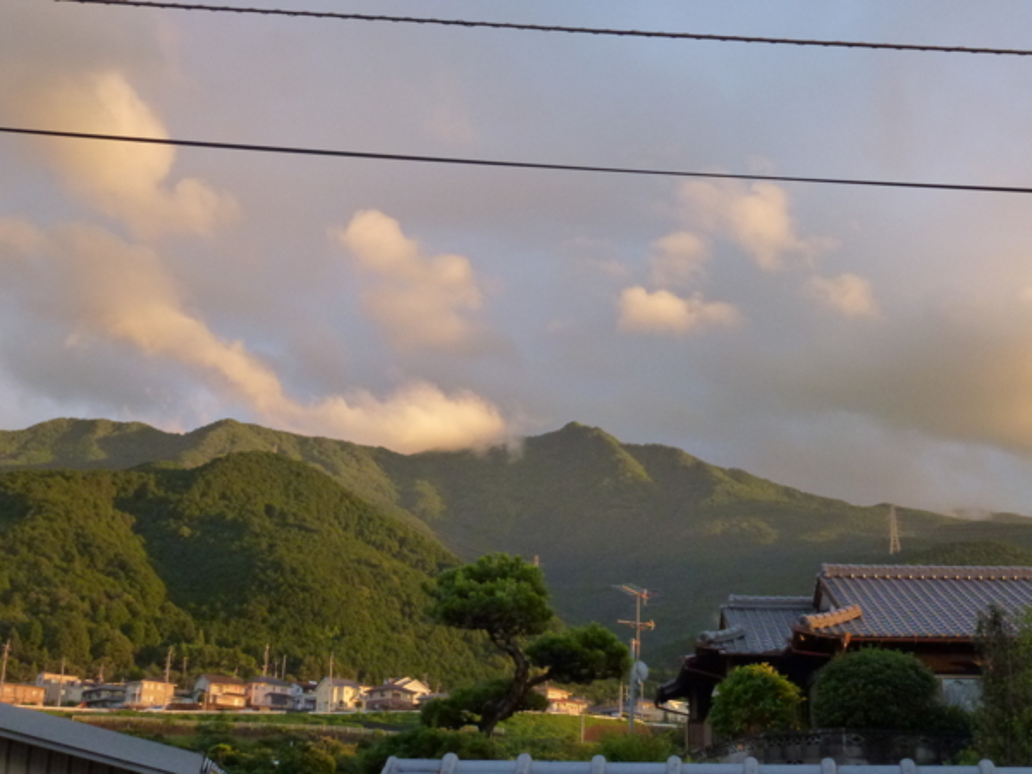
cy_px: 387
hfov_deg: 41.2
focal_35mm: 46
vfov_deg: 31.5
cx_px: 516
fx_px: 1371
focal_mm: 8
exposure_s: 1/60
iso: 400
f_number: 4
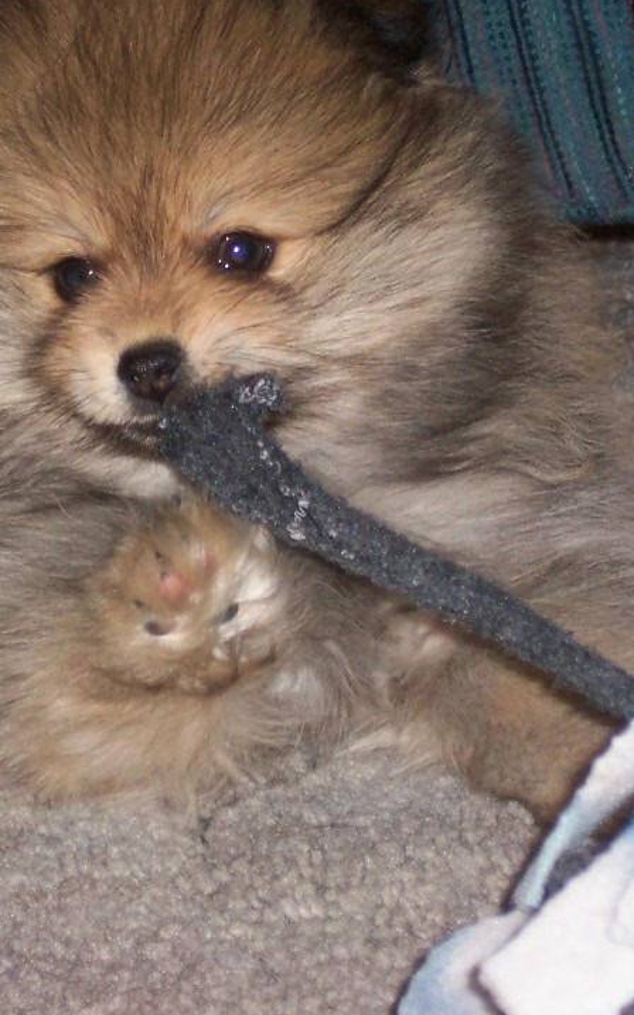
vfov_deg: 12.0
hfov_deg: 7.5
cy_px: 507
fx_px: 4839
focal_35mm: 175
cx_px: 108
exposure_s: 1/90
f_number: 4.8
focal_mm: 24
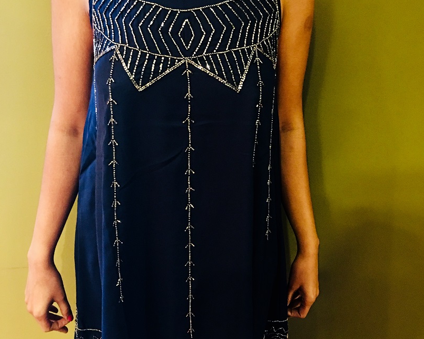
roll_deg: -2.4
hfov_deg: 47.9
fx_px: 477
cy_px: 178
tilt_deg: -23.1
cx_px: 212
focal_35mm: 38
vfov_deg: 39.1
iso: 125
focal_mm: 4.15
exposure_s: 1/4
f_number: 2.2
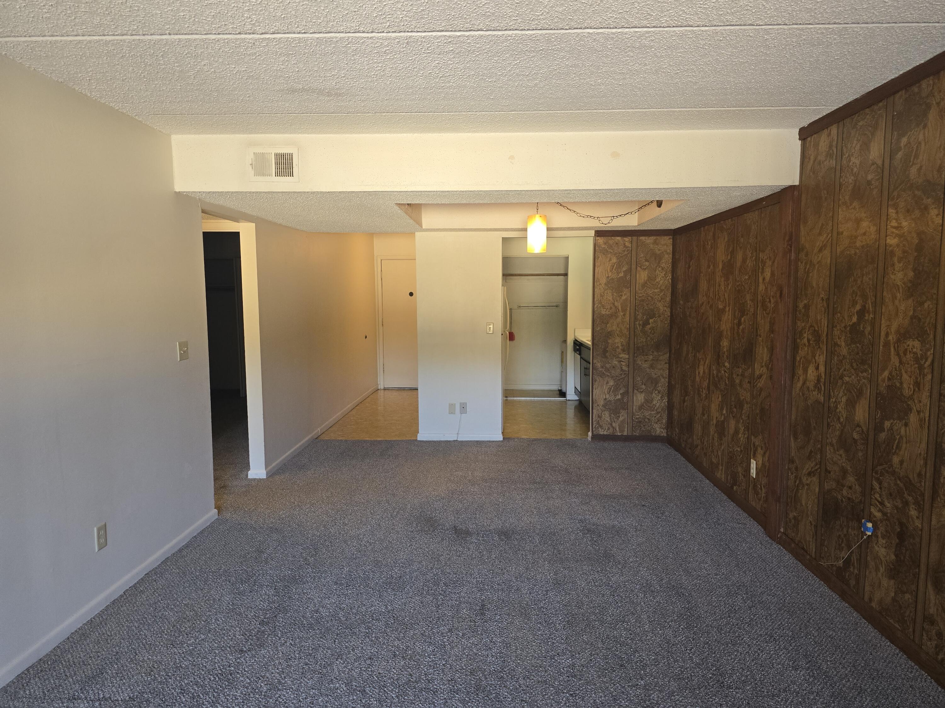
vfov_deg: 58.9
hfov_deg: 73.9
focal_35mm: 23
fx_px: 628
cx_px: 472
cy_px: 354
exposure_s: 1/120
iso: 320
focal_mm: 6.3
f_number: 1.7
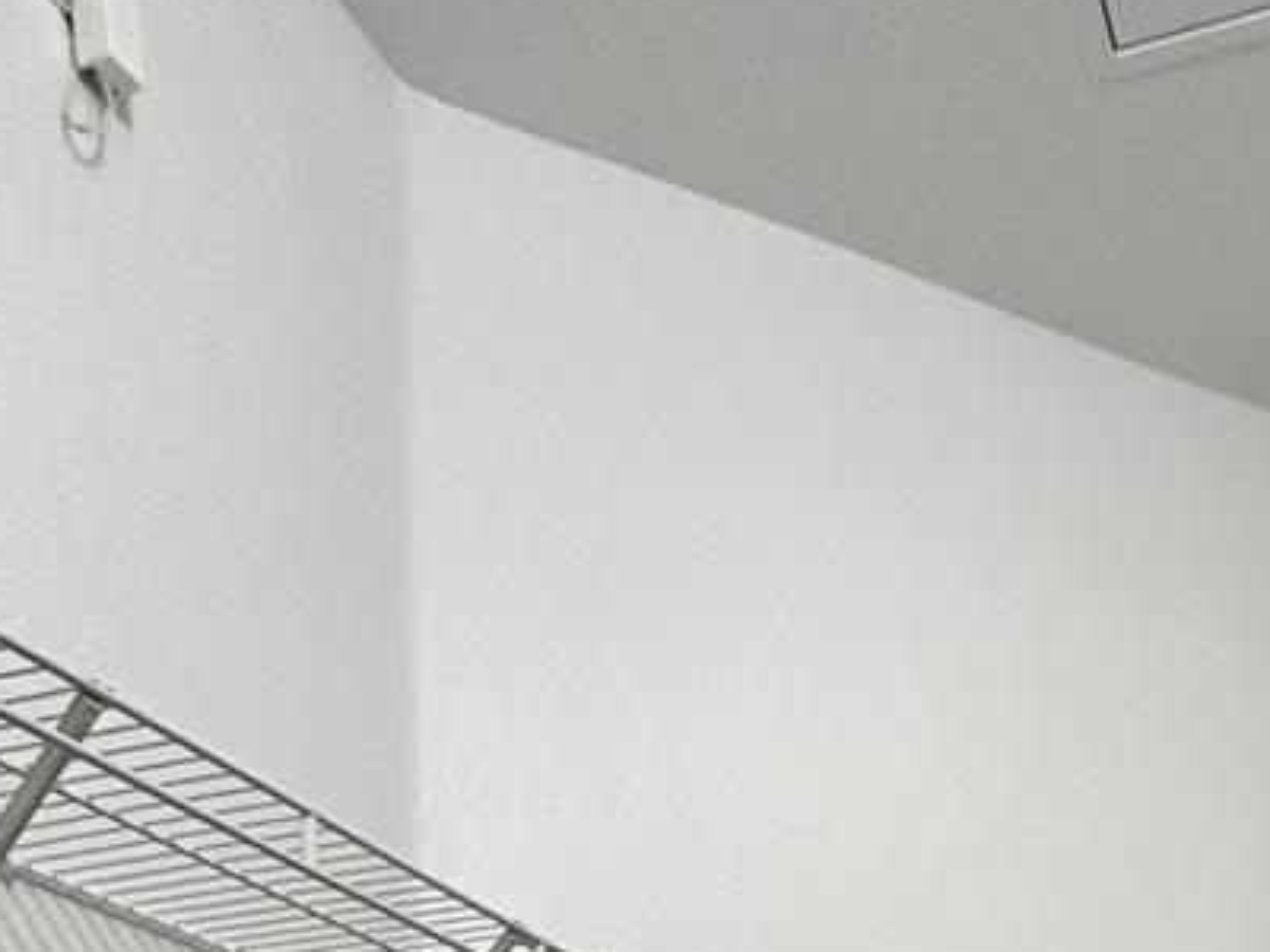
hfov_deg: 43.6
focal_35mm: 42
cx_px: 927
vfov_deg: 22.8
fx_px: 1541
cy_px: 1631
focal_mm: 2.22
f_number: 2.2
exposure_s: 1/120
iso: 250
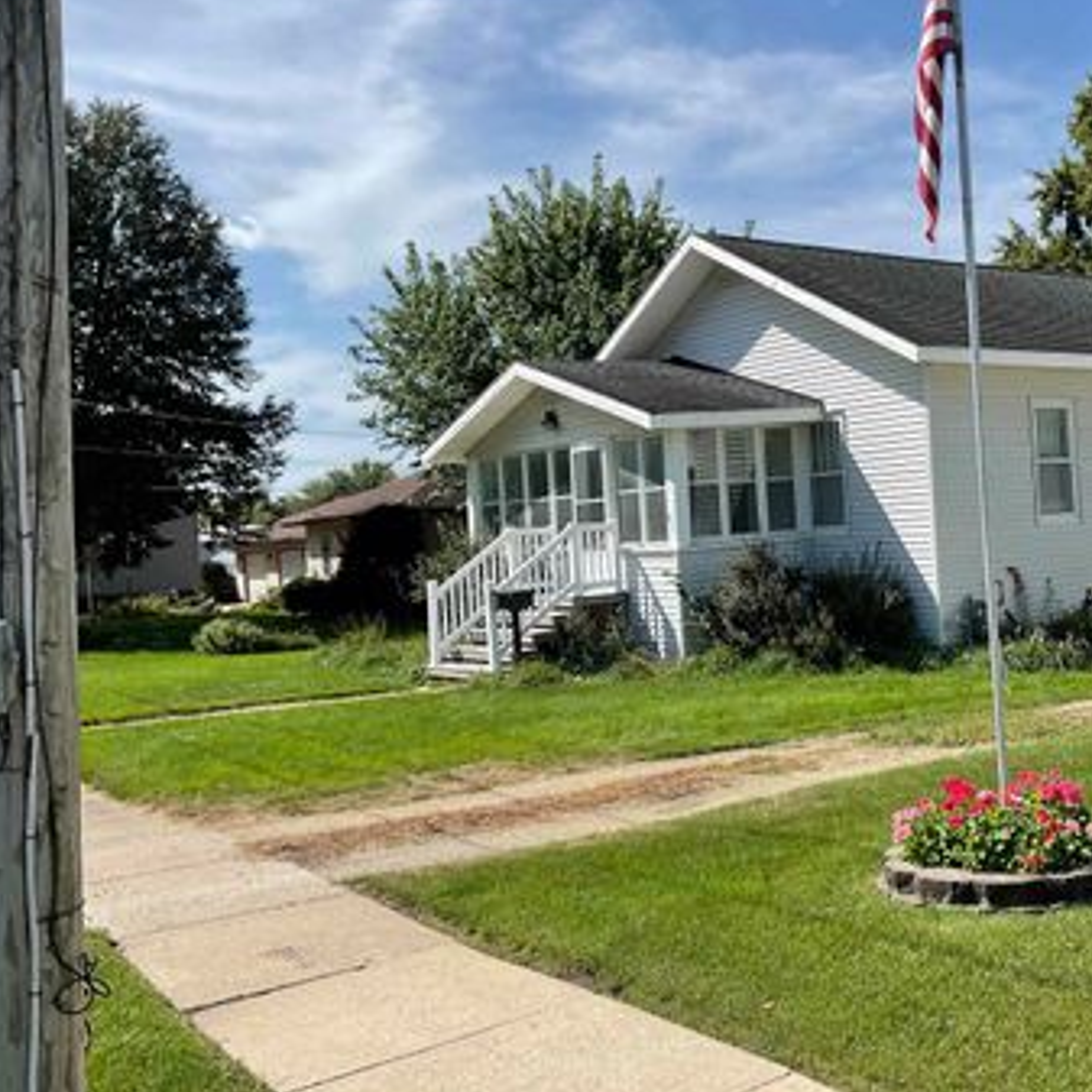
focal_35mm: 38
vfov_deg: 43.8
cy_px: 517
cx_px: 781
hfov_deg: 42.9
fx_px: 1356
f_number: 1.8
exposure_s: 1/1912
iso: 16
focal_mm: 3
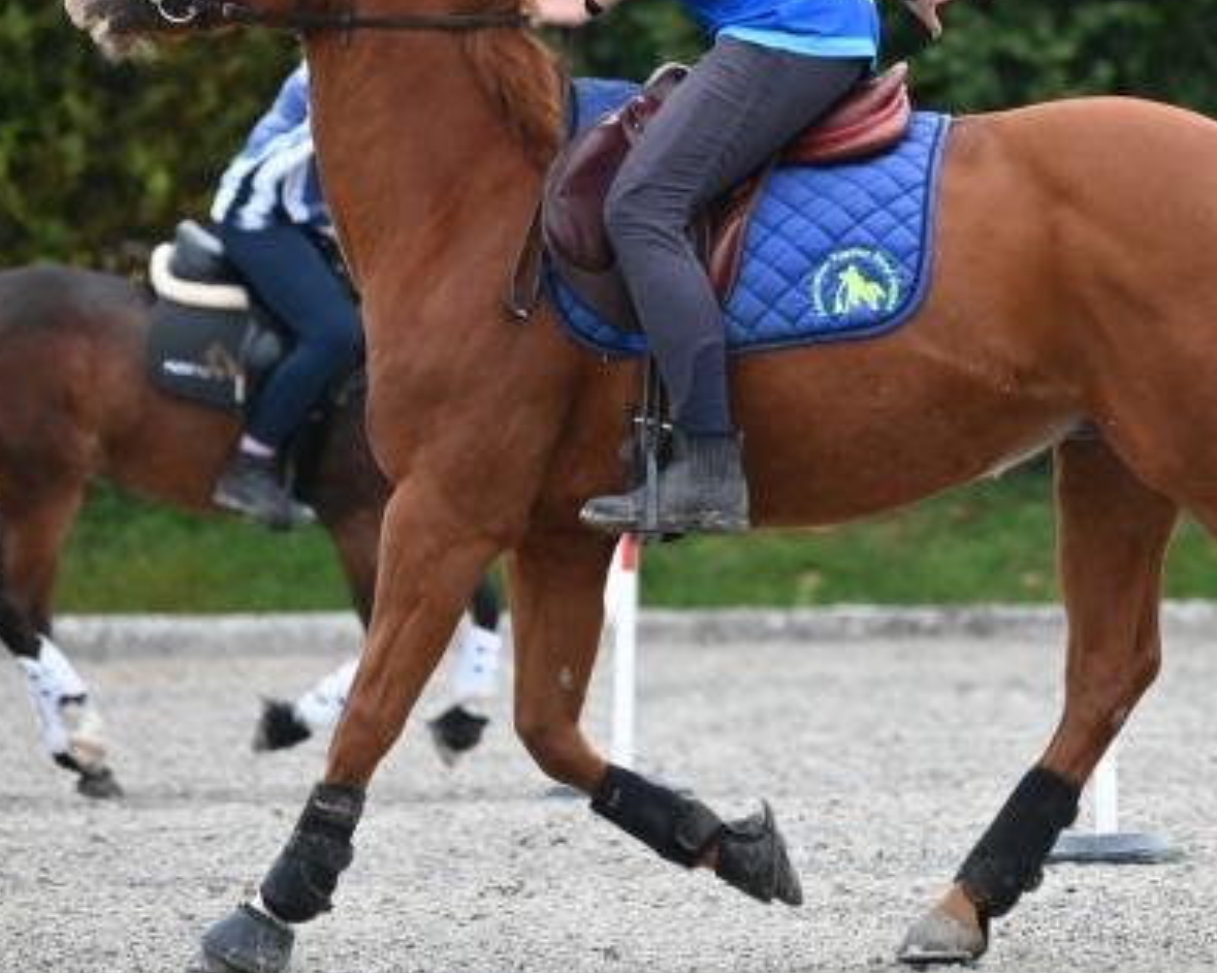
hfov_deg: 3.6
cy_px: 307
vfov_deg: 2.9
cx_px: 870
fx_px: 19260
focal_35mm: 535
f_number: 5.3
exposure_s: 1/1250
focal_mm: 280
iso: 11400
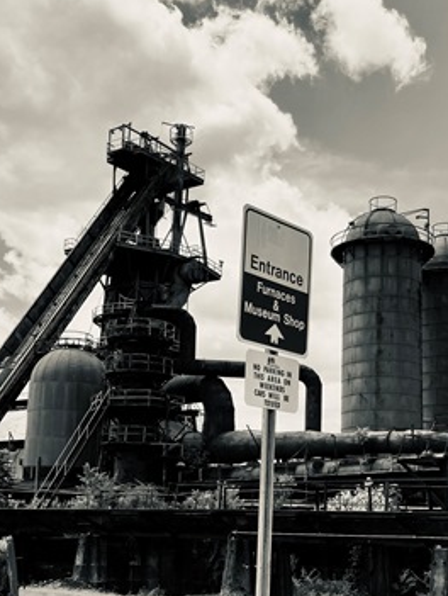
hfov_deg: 28.6
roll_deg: -2.2
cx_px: 246
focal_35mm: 51
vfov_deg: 37.2
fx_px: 878
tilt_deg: +10.3
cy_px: 375
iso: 20
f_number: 1.8
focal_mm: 3.99
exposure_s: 1/2558
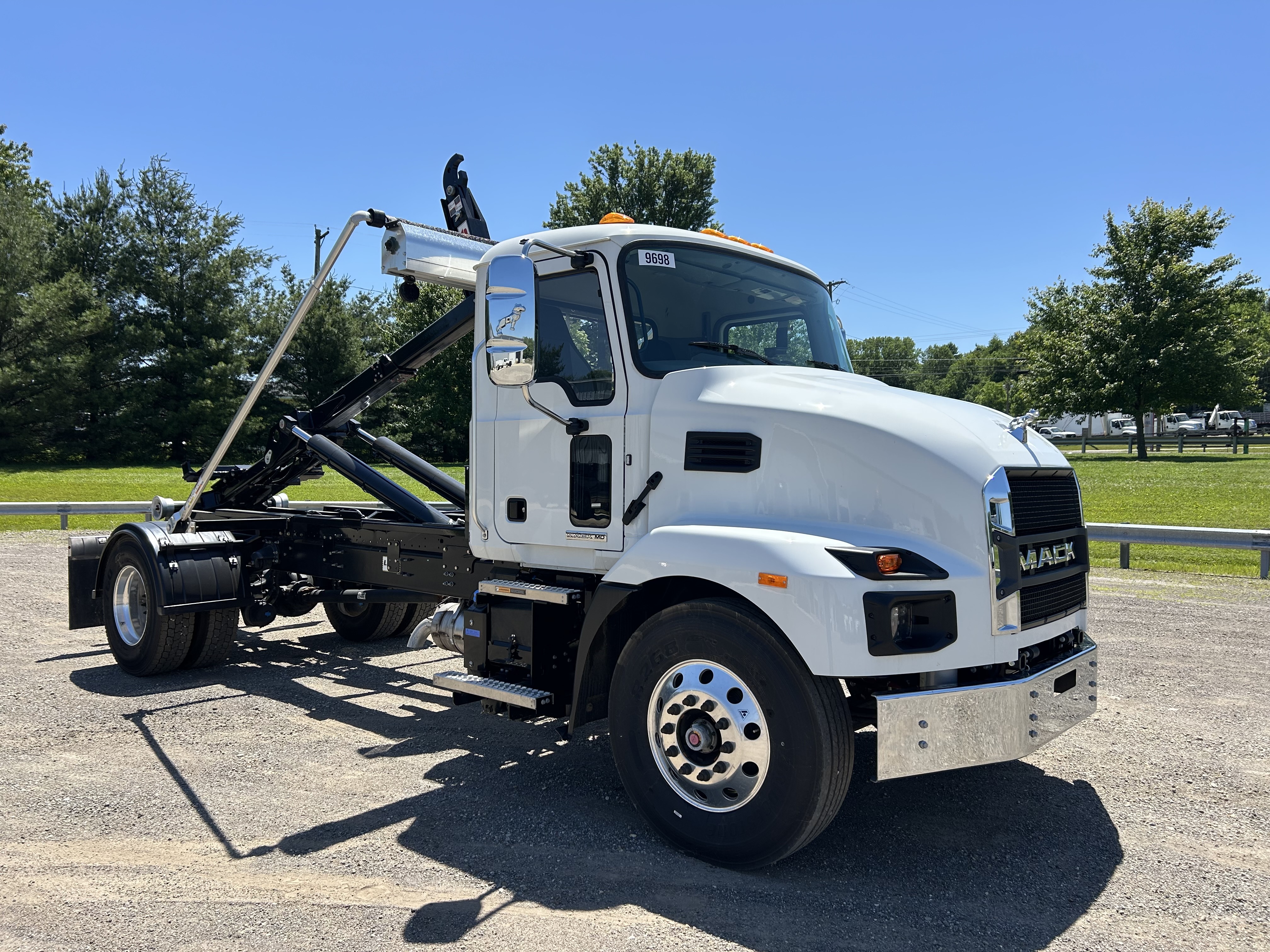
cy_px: 476
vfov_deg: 53.1
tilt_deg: -2.3
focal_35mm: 26
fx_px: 954
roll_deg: +0.1
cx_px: 635
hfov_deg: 67.3
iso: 50
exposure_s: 1/3356
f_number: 1.5
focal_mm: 5.7
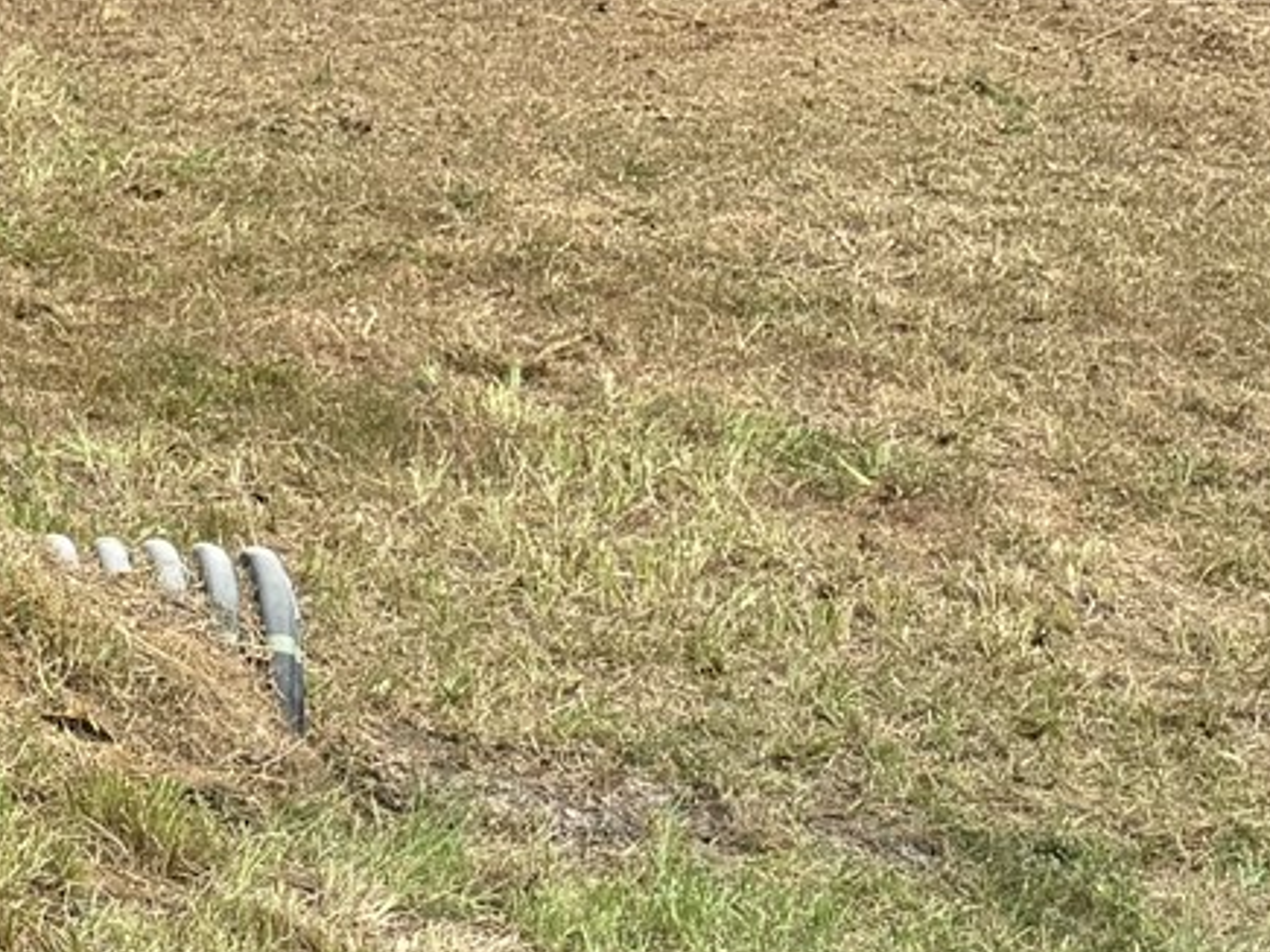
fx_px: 4145
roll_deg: -0.2
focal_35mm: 113
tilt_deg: -14.2
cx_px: -1209
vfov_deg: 13.1
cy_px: 289
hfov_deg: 14.6
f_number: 1.78
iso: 80
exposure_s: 1/1637
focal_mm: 6.76
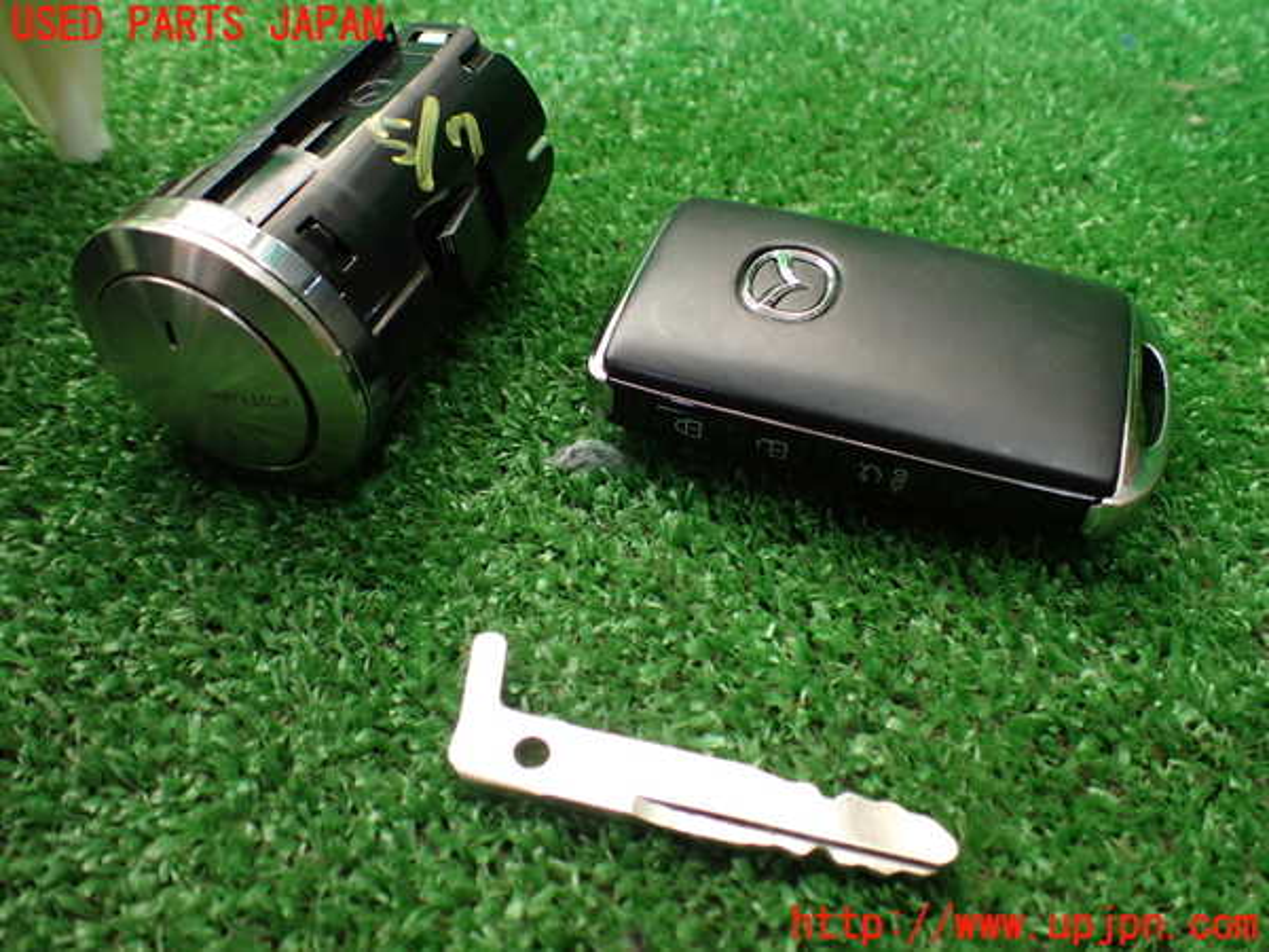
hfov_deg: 60.0
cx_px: 634
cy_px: 476
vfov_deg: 46.8
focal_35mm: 30
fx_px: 1100
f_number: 2.3
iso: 640
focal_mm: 5.4
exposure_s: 1/125
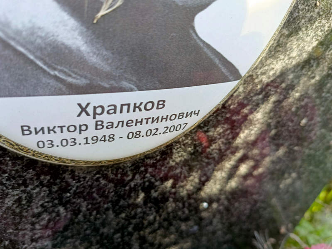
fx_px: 240
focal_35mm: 25
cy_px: 124
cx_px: 166
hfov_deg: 69.4
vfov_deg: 54.9
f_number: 1.69
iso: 162
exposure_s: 1/100
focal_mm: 4.76
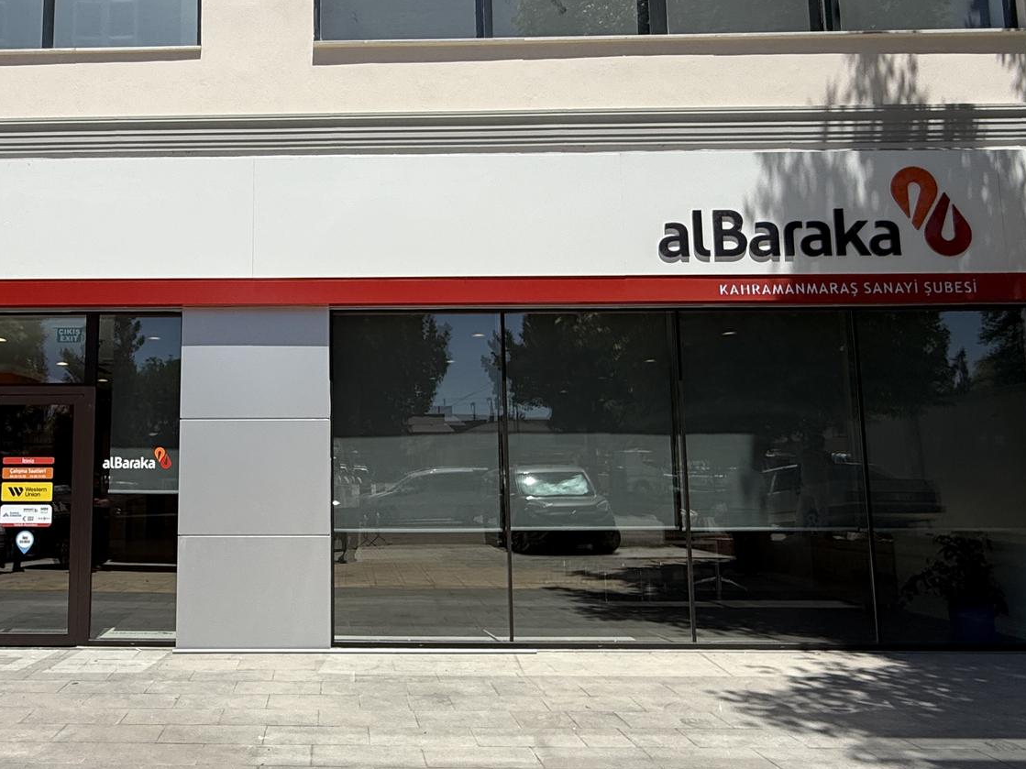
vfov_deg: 53.1
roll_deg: +0.3
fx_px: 771
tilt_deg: +6.5
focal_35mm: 26
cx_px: 318
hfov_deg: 65.0
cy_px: 387
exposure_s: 1/3125
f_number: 2.2
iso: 50
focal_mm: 2.22
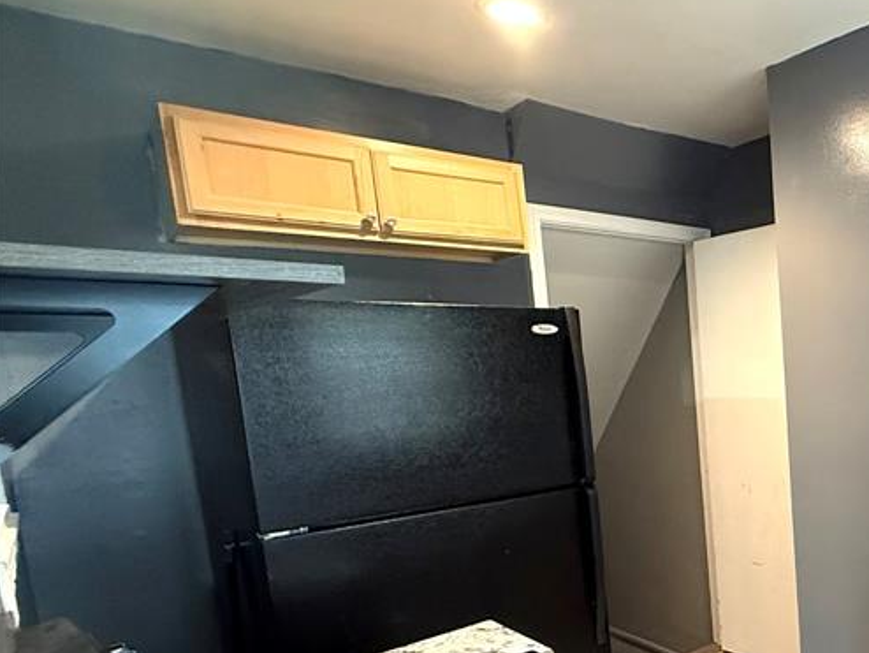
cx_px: 894
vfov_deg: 47.2
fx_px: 728
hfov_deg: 48.9
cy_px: 456
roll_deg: +2.6
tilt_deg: -6.3
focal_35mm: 29
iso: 640
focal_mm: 2.22
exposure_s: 1/60
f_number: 2.2
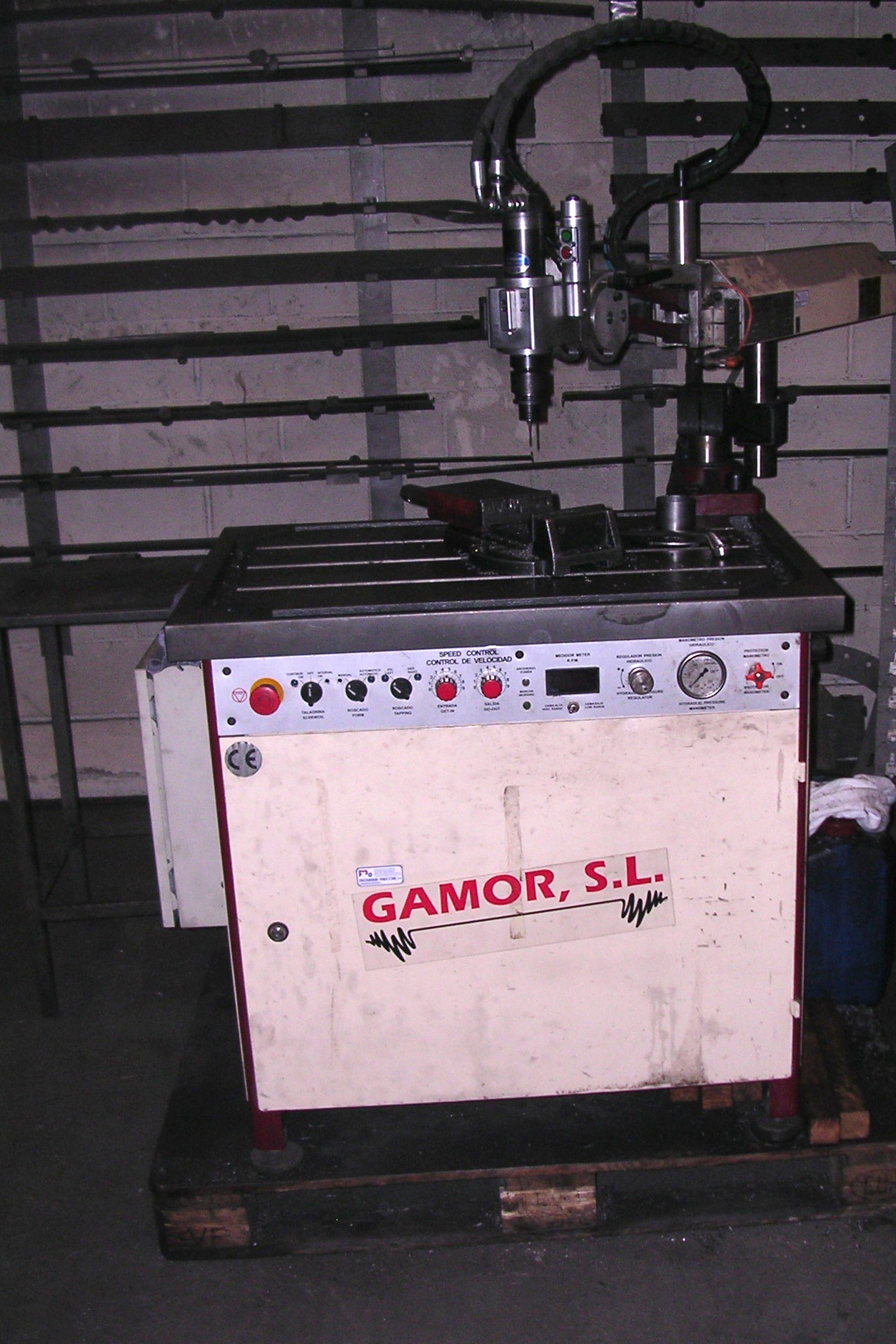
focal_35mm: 43
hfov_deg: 31.1
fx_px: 1605
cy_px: 703
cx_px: 547
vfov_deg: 45.4
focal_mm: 5.8
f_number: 2.8
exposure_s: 1/60.1
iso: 100
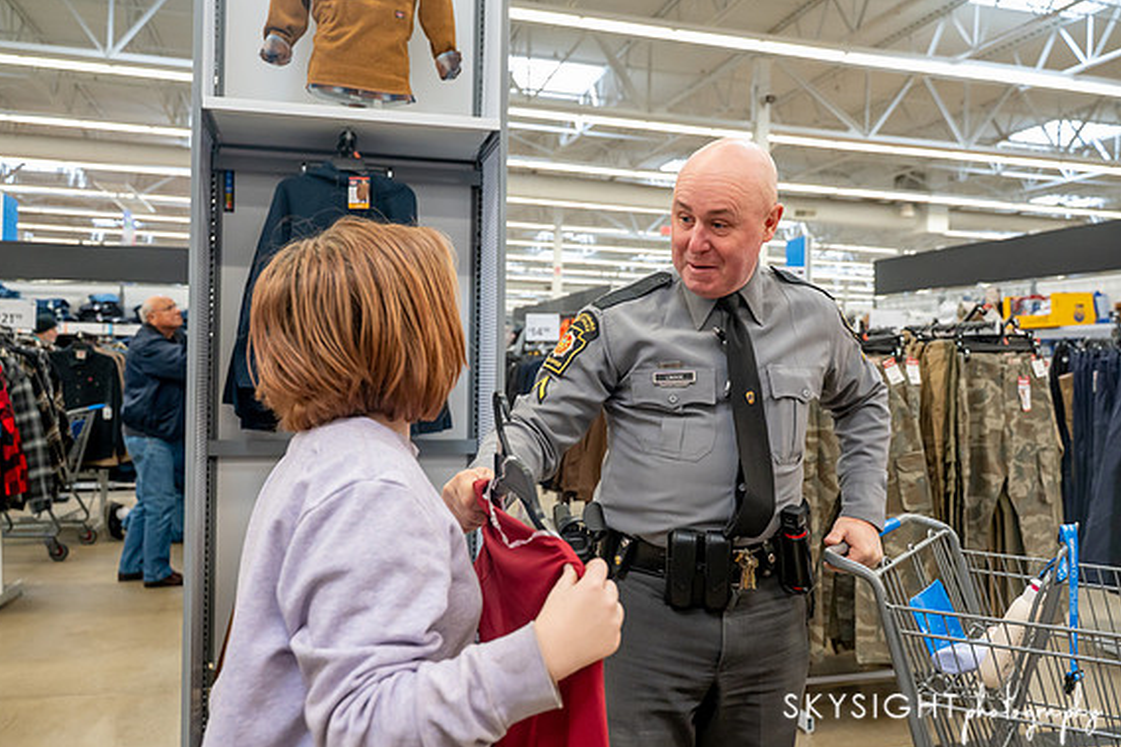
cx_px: 558
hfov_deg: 61.9
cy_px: 374
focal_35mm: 30
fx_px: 934
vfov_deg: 43.6
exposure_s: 1/320
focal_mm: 28
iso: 3200
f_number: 3.5
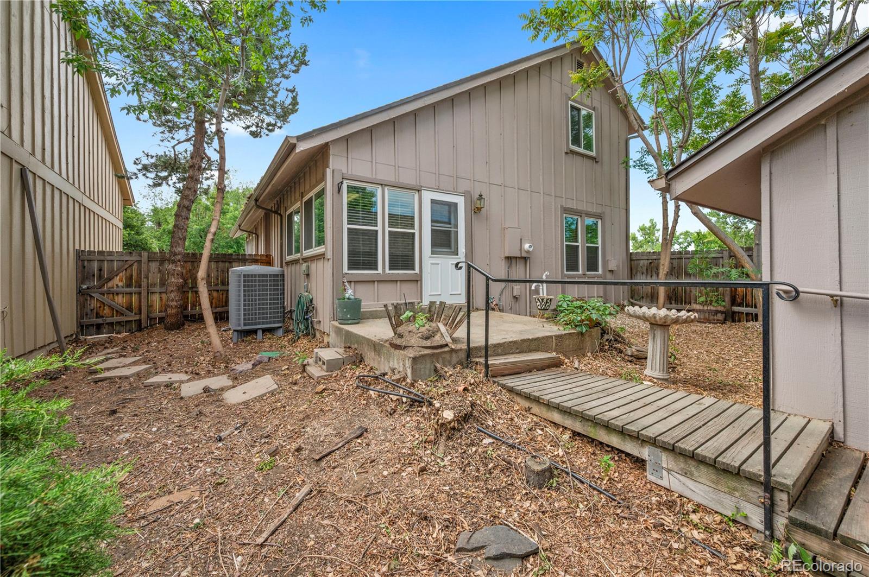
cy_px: 288
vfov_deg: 81.1
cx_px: 434
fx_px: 338
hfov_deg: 104.3
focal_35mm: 14
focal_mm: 14
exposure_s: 1/500
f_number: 9
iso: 400
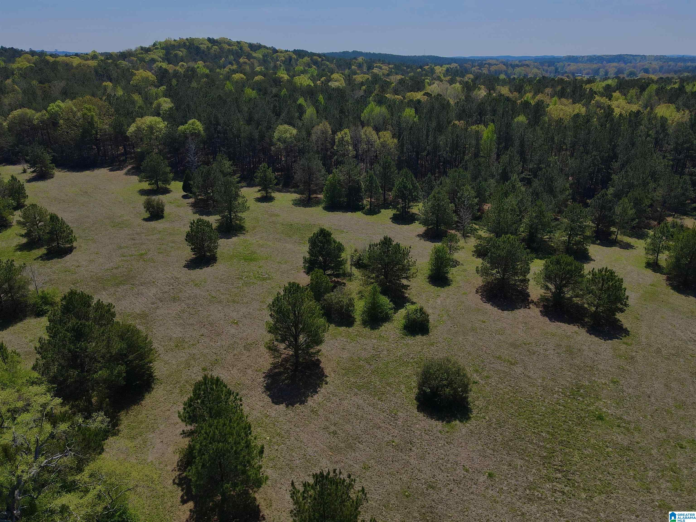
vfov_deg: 56.8
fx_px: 483
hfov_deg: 71.6
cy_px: 261
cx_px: 348
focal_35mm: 24
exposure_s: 1/1000
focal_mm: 4.5
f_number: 2.8
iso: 100
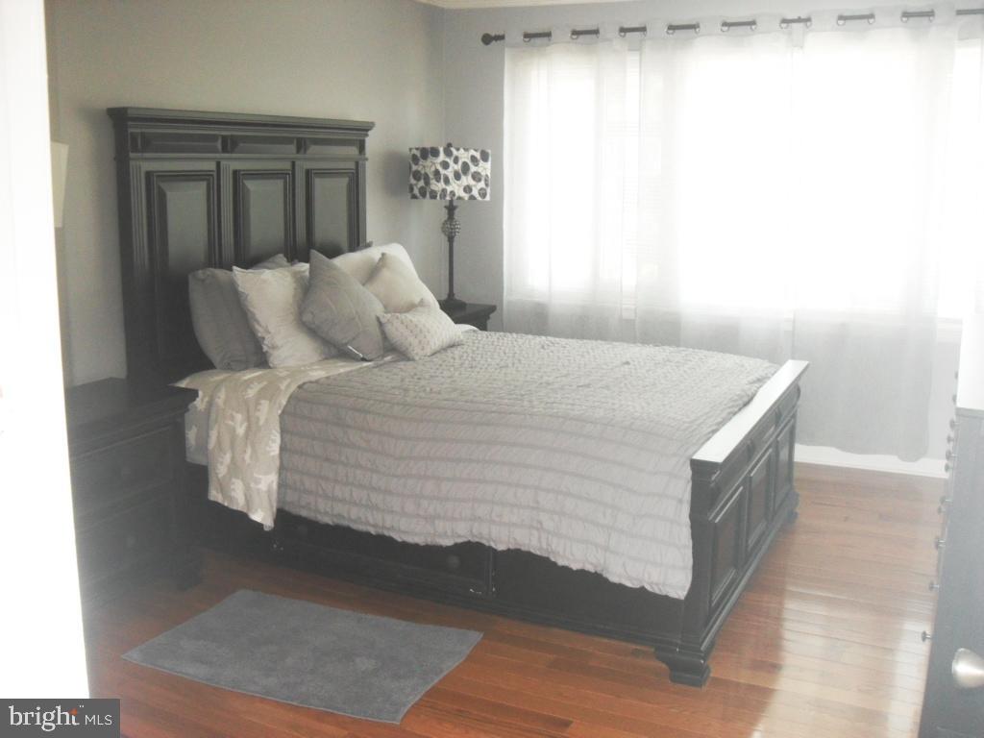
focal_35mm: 35
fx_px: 995
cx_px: 492
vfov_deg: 40.7
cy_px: 369
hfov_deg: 52.6
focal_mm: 6.2
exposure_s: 1/45
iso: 240
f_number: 2.8
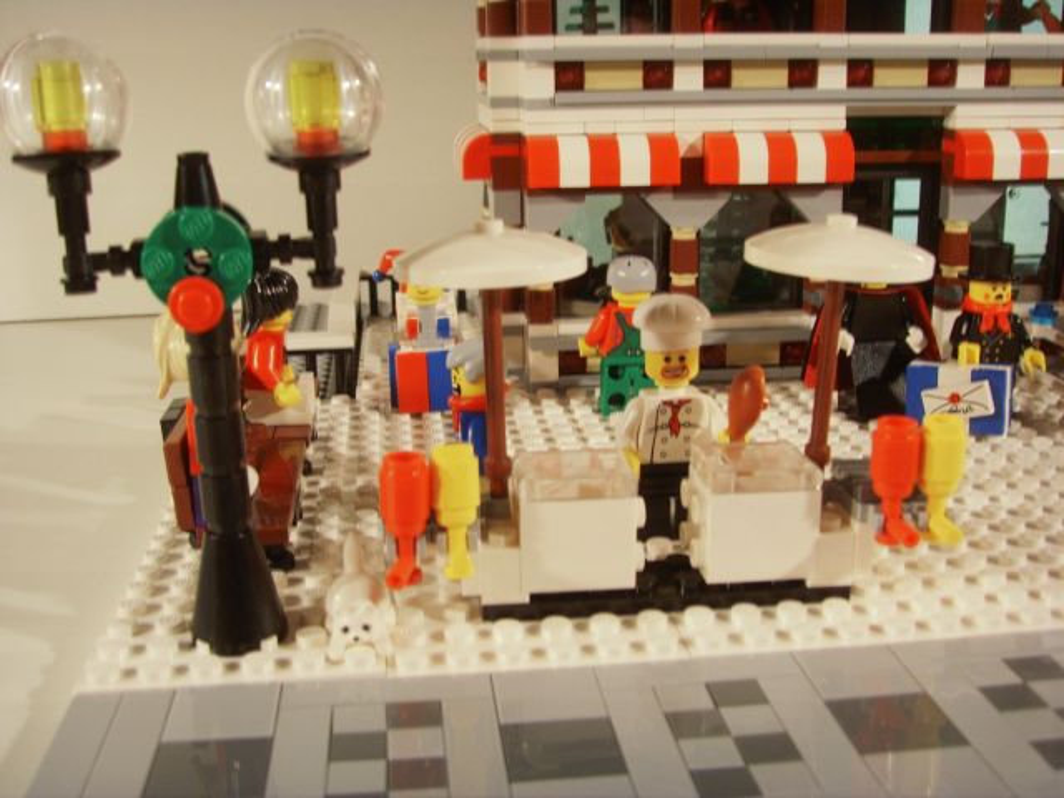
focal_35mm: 39
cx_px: 532
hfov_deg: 47.9
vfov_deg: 36.8
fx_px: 1199
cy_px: 399
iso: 63
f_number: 3.5
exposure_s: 1/6
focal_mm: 6.6
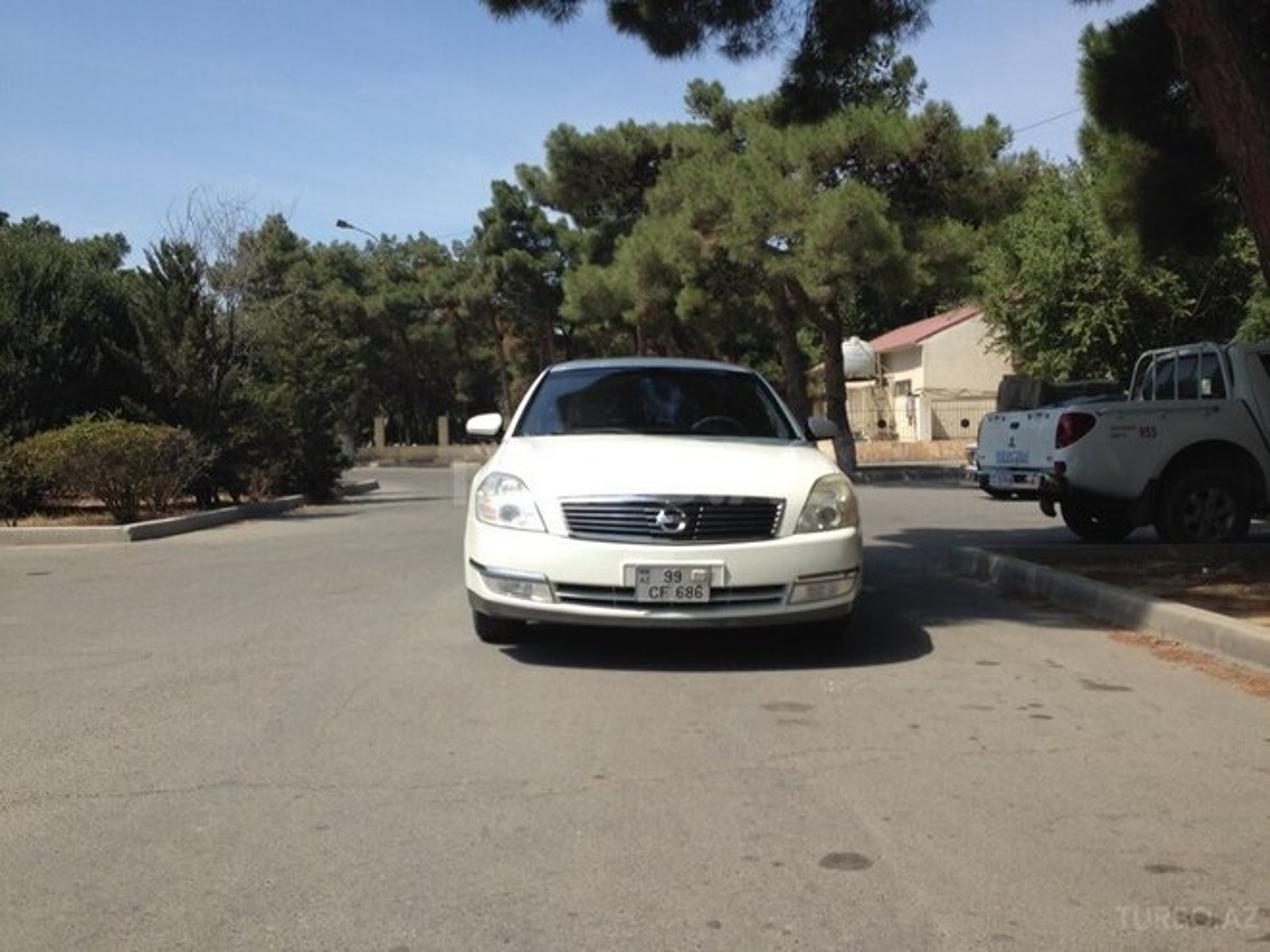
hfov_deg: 55.4
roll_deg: +1.2
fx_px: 1211
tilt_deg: -2.0
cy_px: 476
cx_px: 635
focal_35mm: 33
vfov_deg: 42.9
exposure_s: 1/1550
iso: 50
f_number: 2.4
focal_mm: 4.12
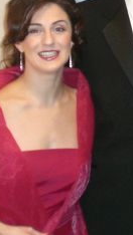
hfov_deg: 10.6
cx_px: 153
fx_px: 707
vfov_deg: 18.6
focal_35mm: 113
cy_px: 28
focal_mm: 6.3
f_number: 3.1
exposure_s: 1/60
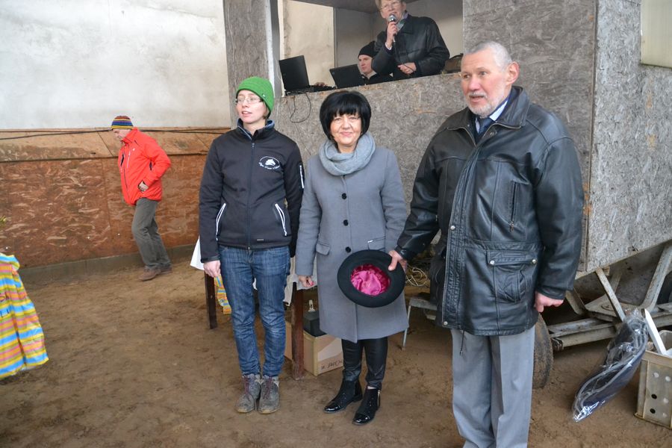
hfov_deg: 67.4
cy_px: 224
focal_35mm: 27
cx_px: 336
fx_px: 504
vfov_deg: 47.9
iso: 3200
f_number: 3.5
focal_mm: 18
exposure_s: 1/160
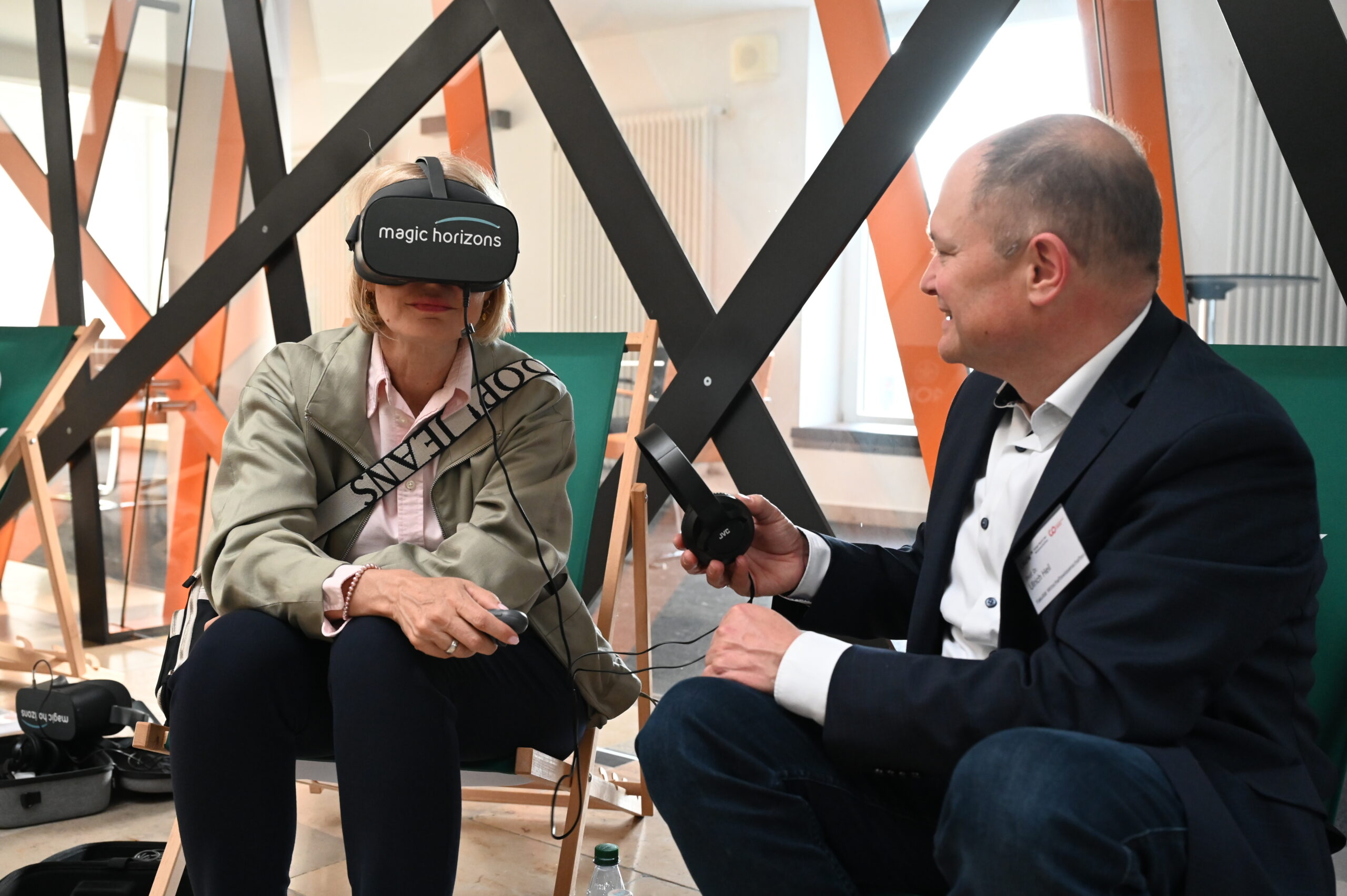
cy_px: 448
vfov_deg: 35.0
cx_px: 674
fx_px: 1421
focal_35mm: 38
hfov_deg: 50.7
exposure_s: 1/160
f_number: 5
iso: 5000
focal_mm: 38
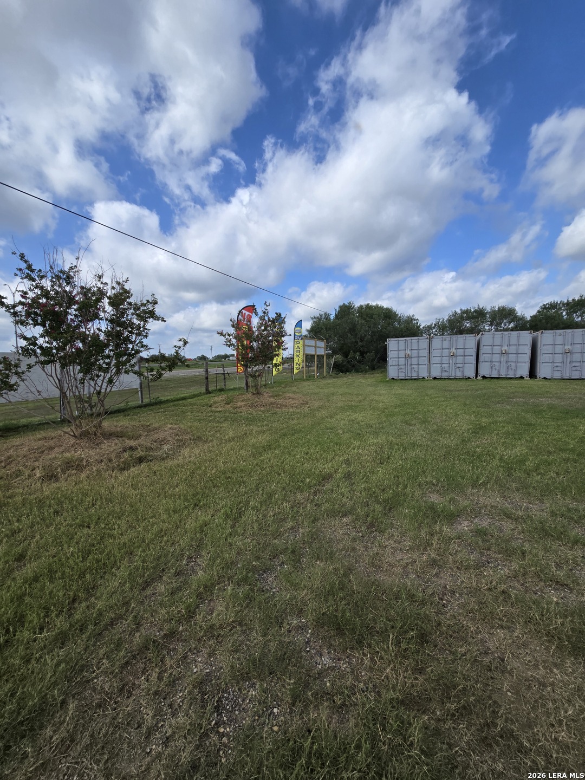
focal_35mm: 13
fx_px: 293
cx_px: 292
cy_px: 390
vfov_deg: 106.2
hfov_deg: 89.9
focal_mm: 2.2
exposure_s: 1/2551
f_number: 2.2
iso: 50
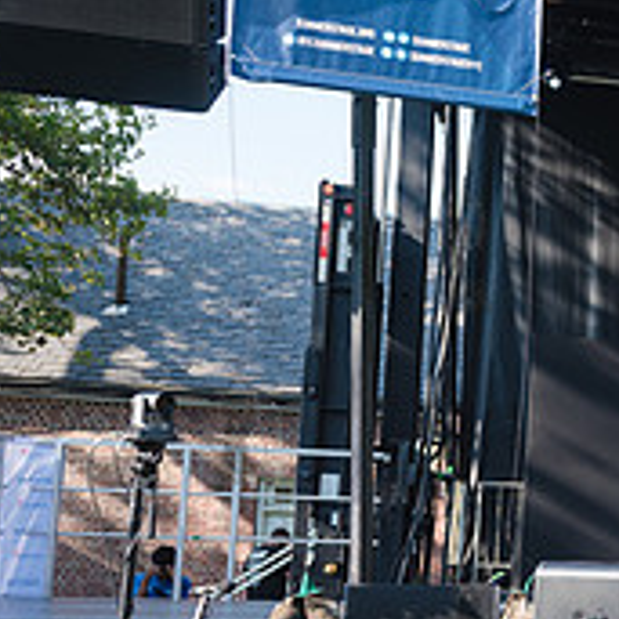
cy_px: 425
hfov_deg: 21.1
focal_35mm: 69
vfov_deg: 24.8
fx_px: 1396
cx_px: 934
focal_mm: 24
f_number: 4
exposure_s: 1/640
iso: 200
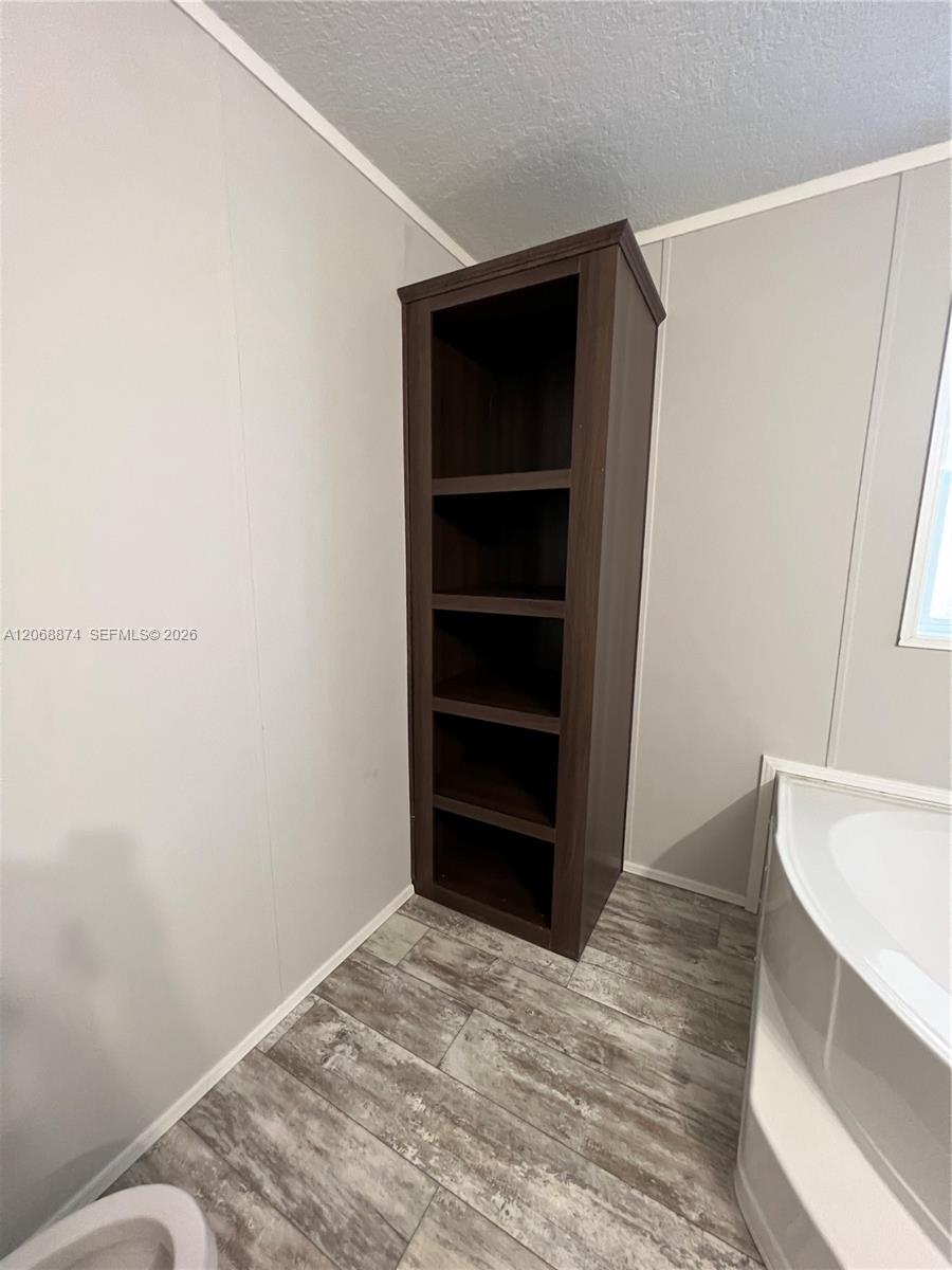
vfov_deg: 106.2
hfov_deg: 89.9
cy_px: 635
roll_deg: -0.5
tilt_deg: -9.3
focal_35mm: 13
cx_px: 476
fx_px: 477
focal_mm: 1.57
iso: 500
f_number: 1.8
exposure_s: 1/60
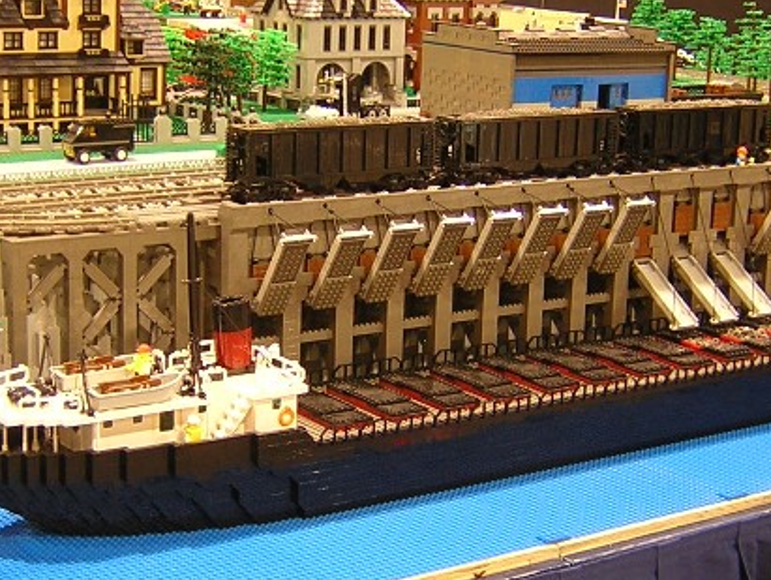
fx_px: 1560
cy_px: 257
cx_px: 375
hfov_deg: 27.8
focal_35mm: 70
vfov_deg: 21.0
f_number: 2.6
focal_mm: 4.7
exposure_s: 1/4
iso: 100
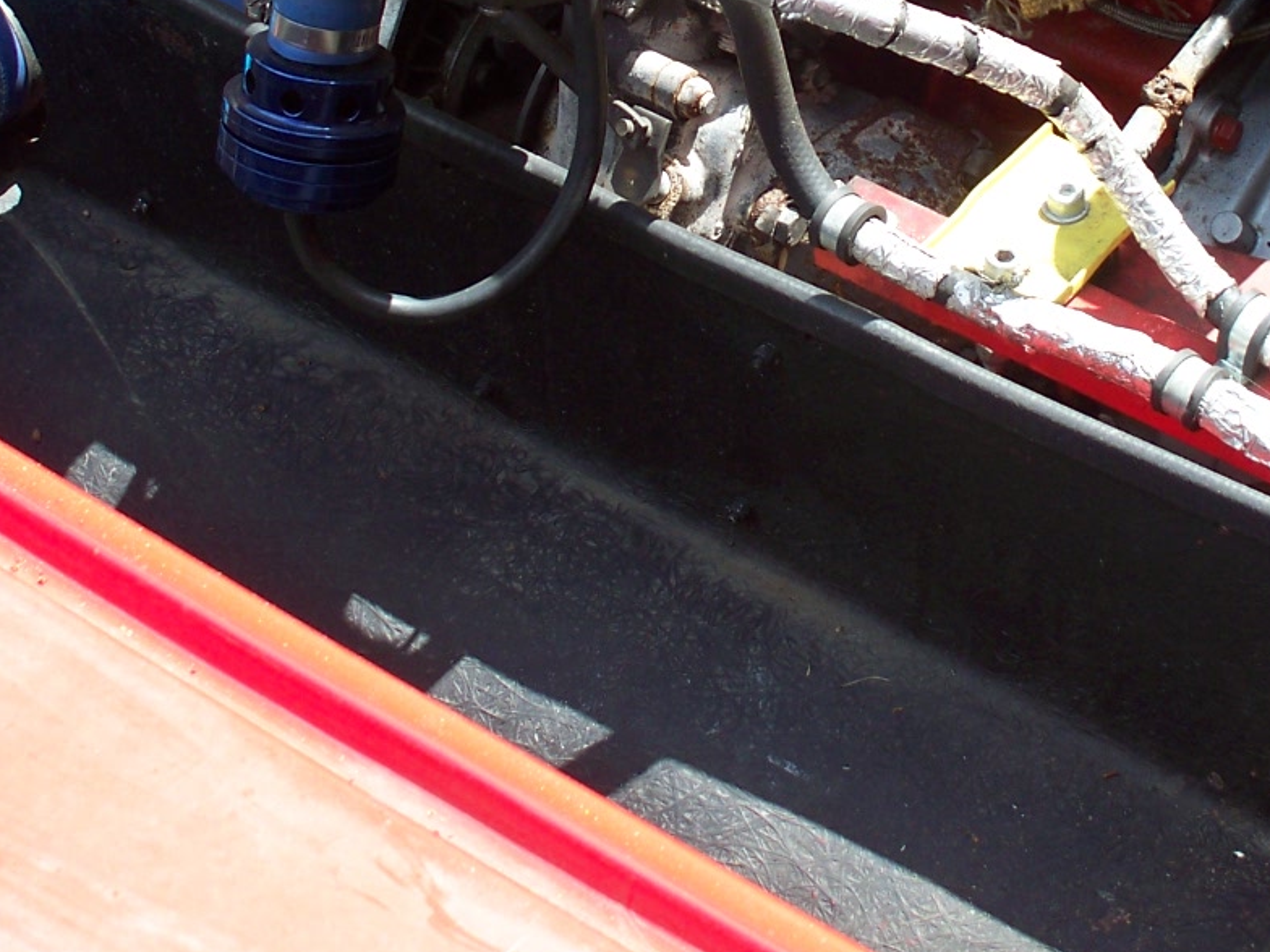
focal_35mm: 94
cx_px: 776
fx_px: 3449
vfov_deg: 15.4
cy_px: -8
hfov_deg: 20.8
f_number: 2.8
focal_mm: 7.54
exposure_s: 1/250
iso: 64
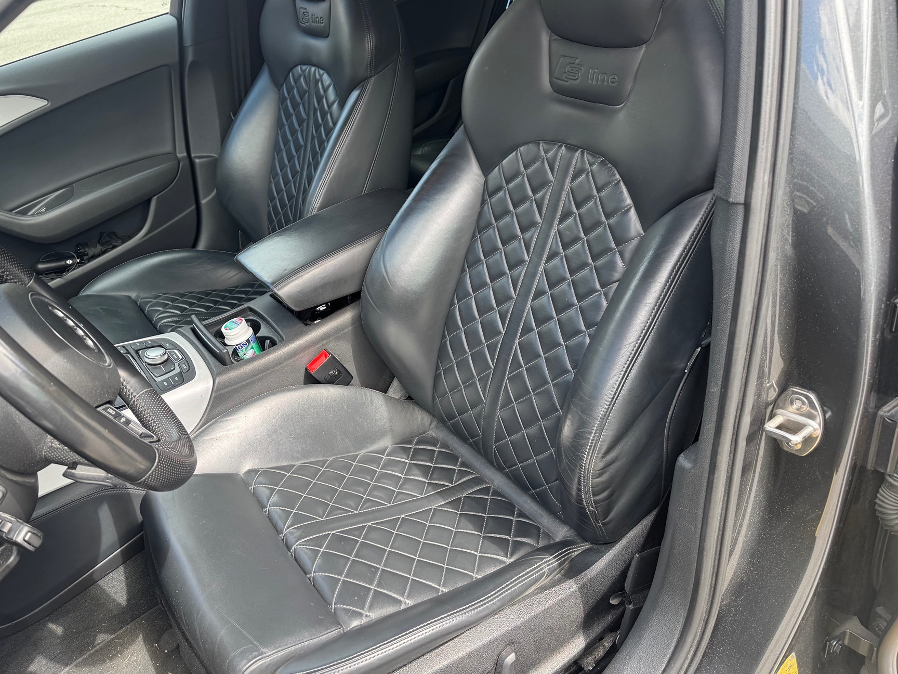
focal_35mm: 28
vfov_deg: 49.7
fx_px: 726
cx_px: 394
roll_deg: +16.5
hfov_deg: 63.2
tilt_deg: -32.4
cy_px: 318
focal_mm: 6.76
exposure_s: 1/204
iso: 80
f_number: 1.78
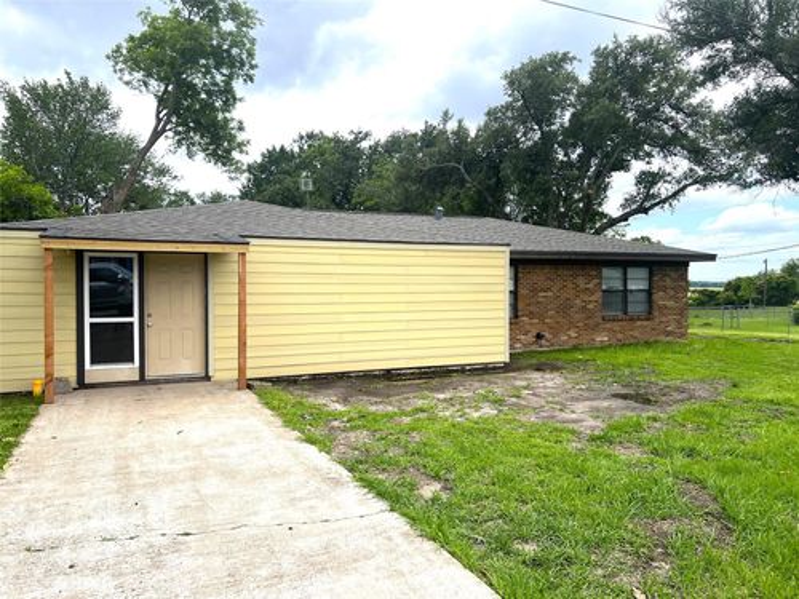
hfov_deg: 67.3
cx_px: 400
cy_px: 300
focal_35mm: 26
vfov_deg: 53.1
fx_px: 600
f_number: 1.5
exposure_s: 1/3460
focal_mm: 5.7
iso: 50
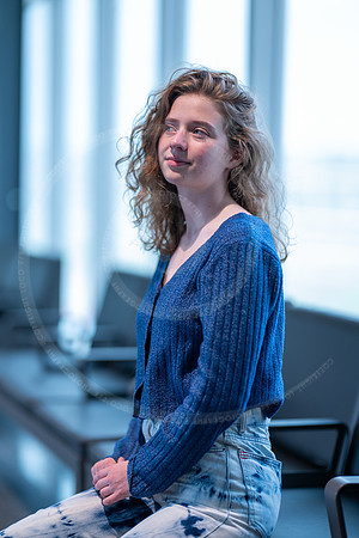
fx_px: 1271
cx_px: 180
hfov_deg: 16.1
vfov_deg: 23.9
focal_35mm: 85
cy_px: 269
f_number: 1.2
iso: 320
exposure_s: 1/320
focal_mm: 85
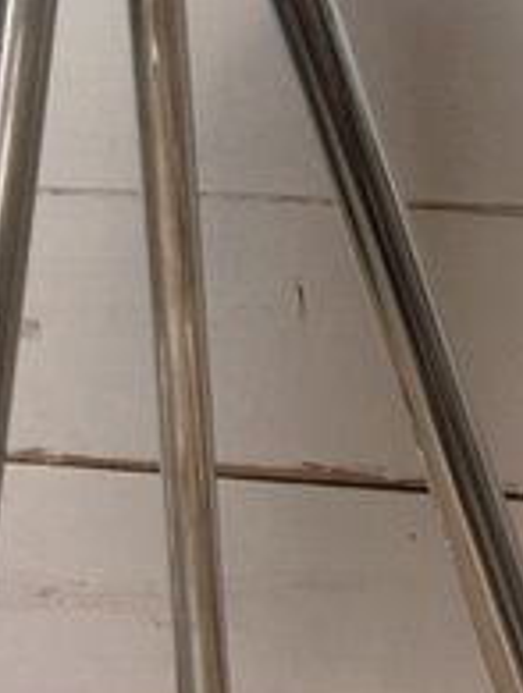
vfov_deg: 18.6
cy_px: -288
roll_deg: -1.2
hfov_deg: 15.6
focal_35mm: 95
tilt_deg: +1.9
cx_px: 245
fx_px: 1908
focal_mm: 4.15
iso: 40
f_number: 2.2
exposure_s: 1/17
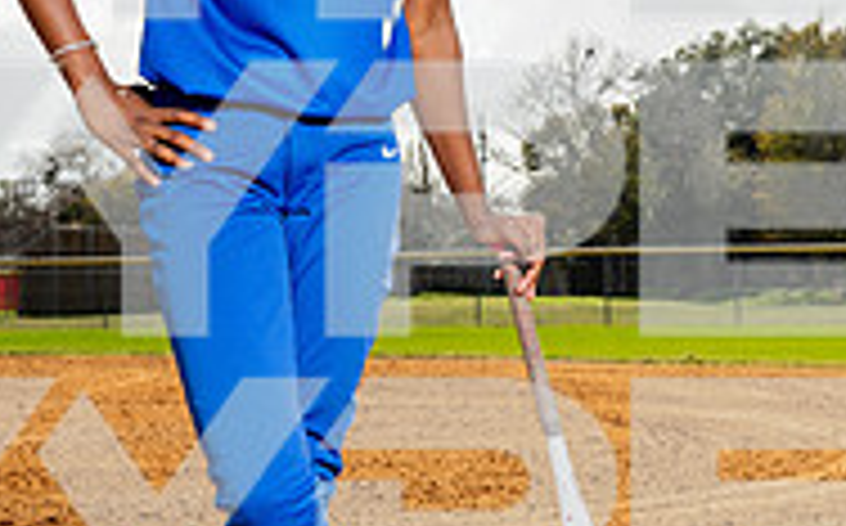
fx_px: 2533
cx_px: 274
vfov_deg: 11.9
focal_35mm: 110
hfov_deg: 18.9
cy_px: 202
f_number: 8
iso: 100
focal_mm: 45
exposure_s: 1/250
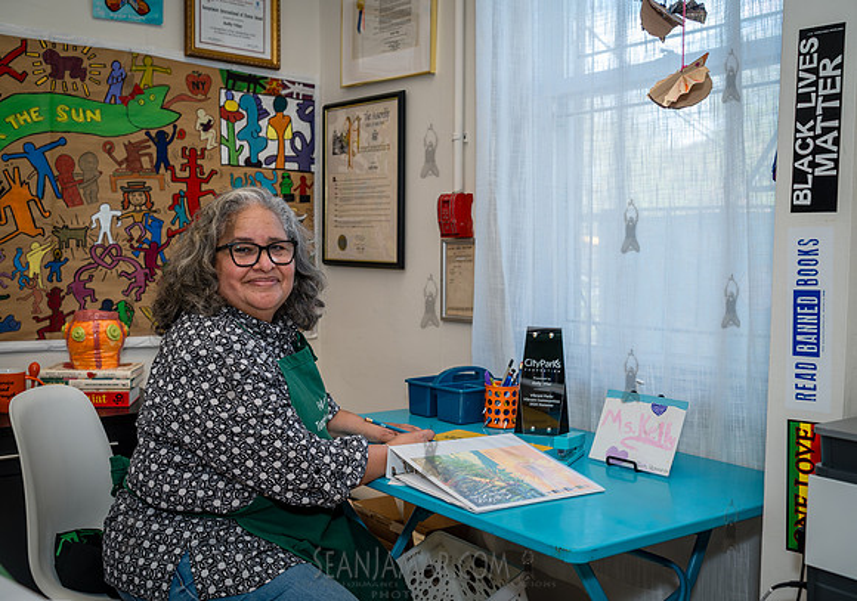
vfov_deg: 36.8
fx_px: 904
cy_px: 300
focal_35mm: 37
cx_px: 427
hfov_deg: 50.7
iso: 100
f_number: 4
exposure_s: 1/60
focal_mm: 35
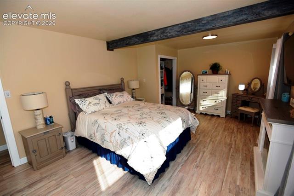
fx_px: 131
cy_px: 98
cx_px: 147
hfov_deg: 96.8
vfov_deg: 73.7
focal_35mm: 16
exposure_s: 1/80
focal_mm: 16
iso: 100
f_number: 4.5
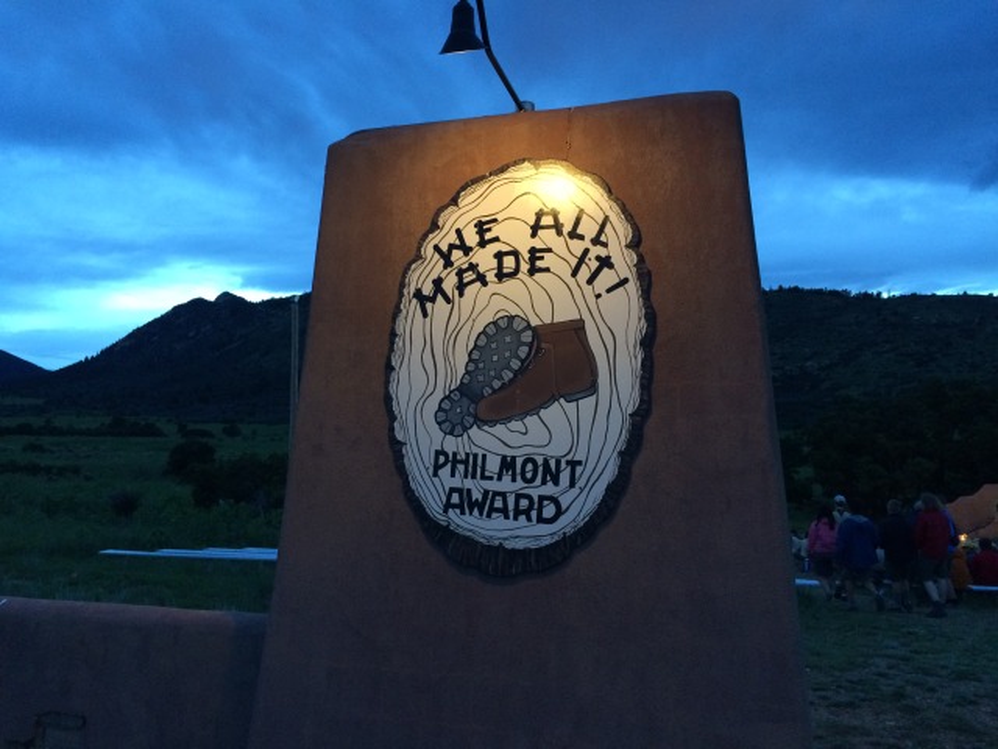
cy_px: 374
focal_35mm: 29
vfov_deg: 48.2
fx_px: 836
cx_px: 499
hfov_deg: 61.7
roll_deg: +0.8
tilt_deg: +3.6
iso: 160
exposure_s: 1/30
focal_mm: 4.15
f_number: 2.2
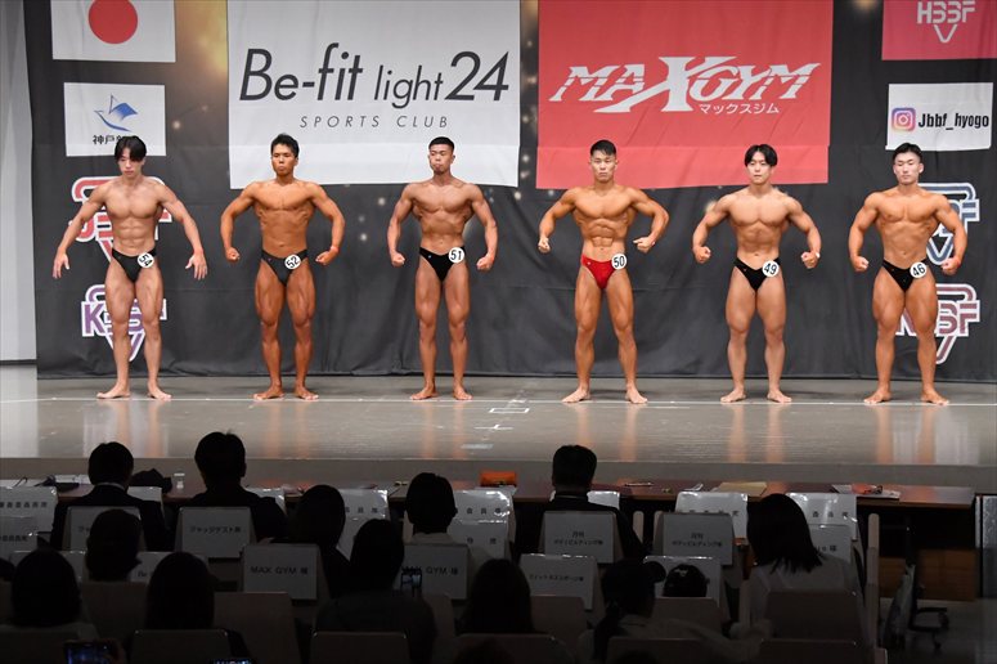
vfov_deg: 13.4
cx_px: 498
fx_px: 2823
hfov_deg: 20.0
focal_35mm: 102
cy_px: 332
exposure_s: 1/400
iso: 6400
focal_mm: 68
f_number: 5.6
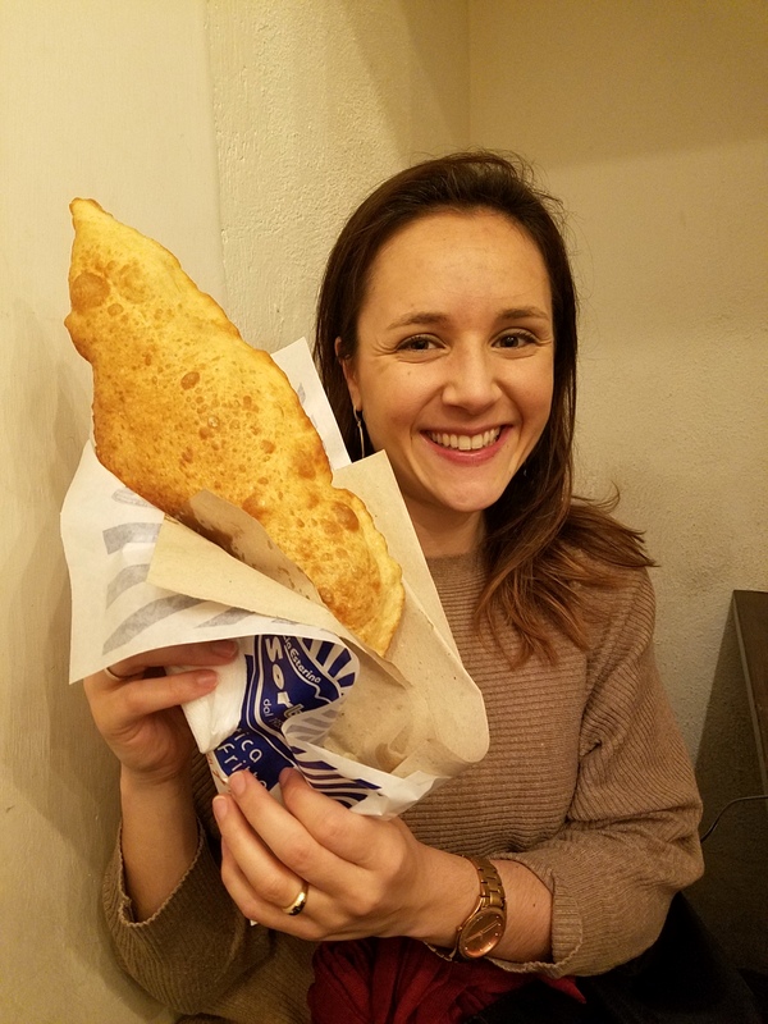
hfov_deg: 51.4
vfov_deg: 65.3
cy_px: 512
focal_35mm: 27
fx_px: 799
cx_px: 384
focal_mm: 4.25
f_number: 1.7
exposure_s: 1/17
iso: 250
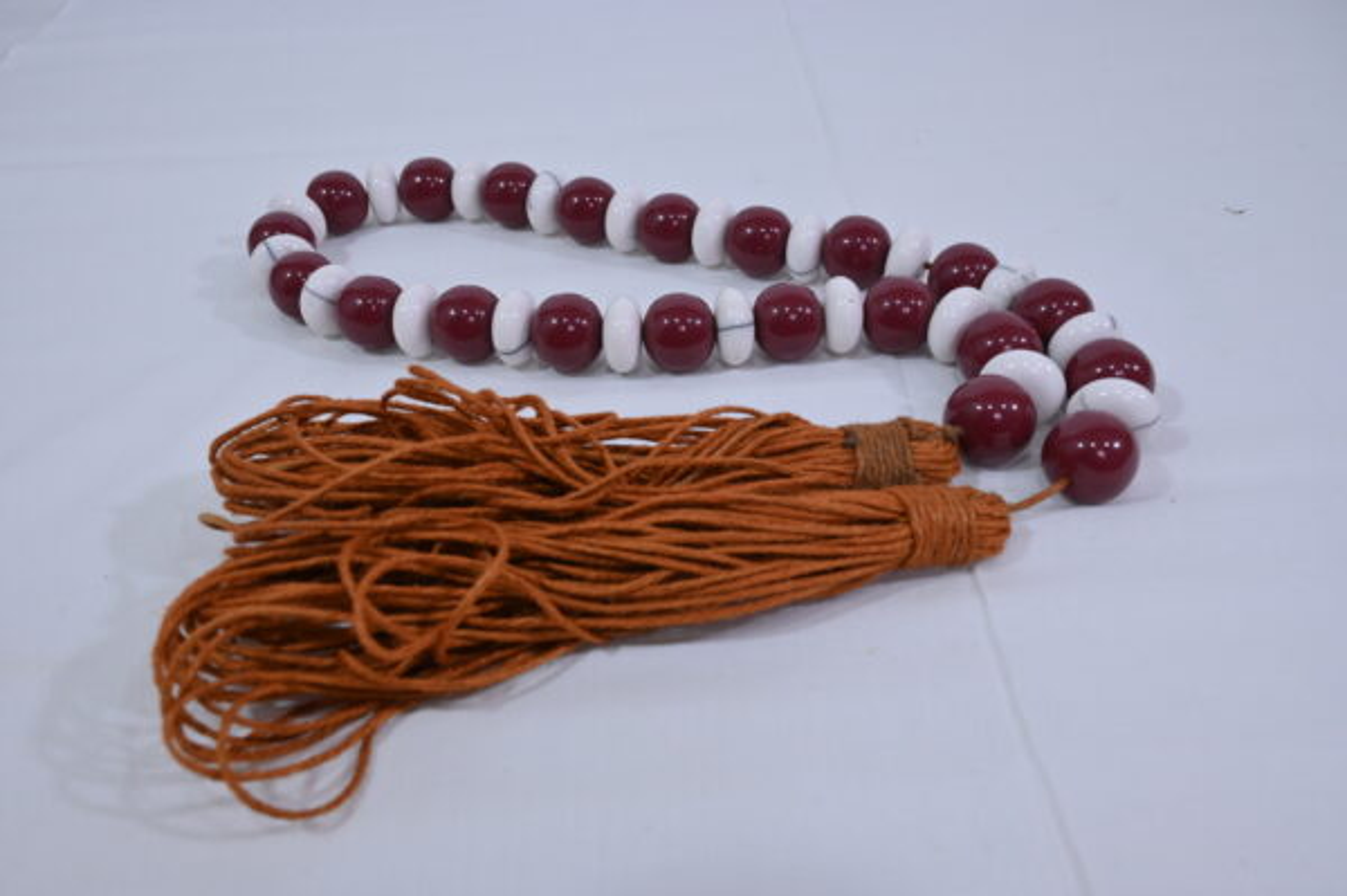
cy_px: 448
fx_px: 1178
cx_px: 674
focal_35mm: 32
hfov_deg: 59.5
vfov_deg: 41.6
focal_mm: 31.5
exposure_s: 1/125
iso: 640
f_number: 8
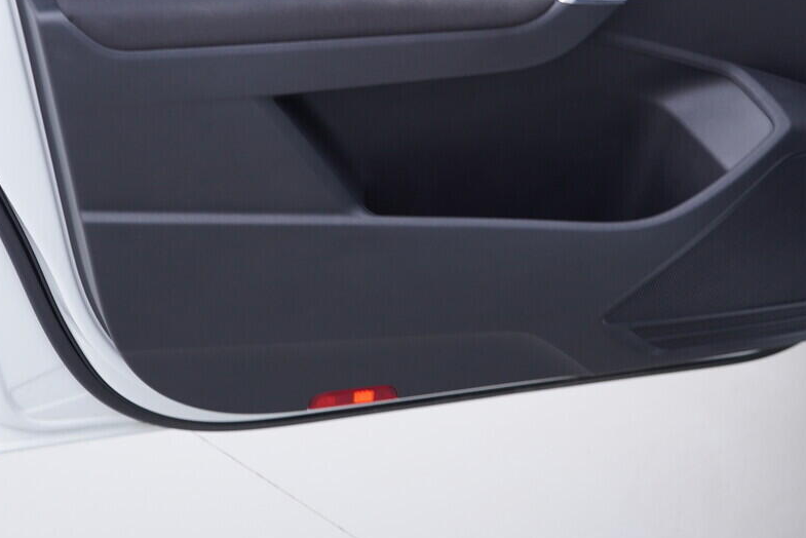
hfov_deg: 30.5
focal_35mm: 66
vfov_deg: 20.2
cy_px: 60
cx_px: 397
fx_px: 1478
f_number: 3.2
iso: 125
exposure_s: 1/50
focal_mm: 24
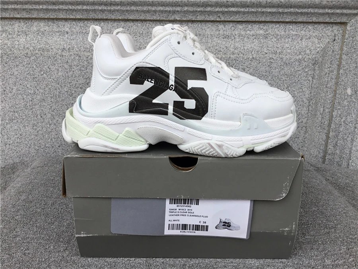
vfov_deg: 45.4
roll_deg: -0.4
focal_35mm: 31
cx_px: 179
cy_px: 134
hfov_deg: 58.4
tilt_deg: -17.3
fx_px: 321
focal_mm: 3.3
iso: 25
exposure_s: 1/228
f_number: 2.4
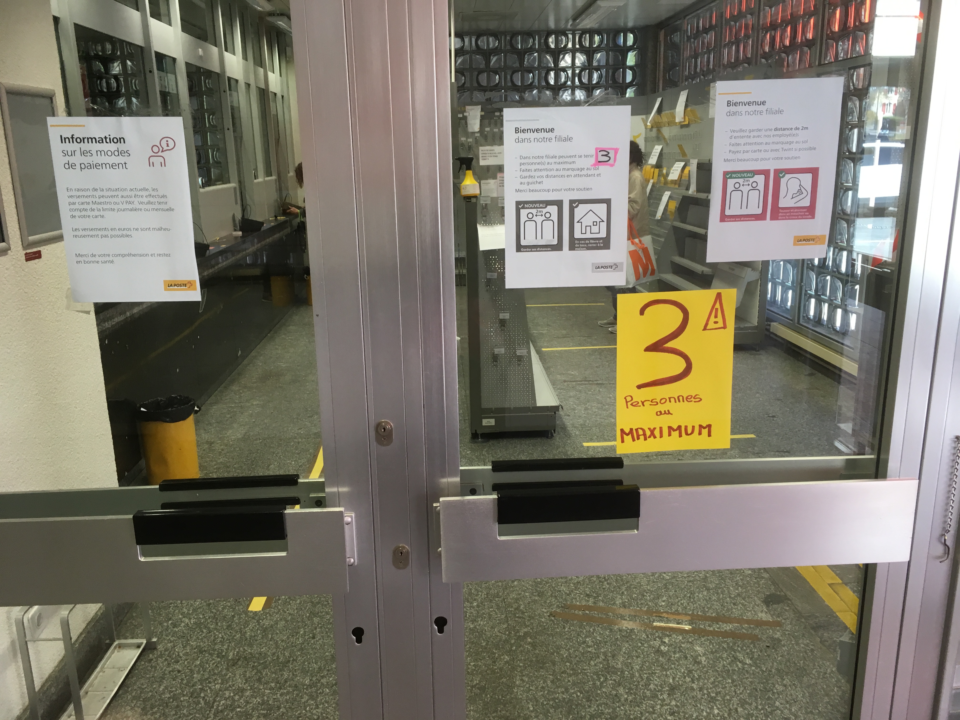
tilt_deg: -17.6
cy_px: 360
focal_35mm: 29
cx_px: 480
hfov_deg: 61.7
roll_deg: +1.5
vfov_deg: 48.2
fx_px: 804
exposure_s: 1/33
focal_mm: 4.15
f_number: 2.2
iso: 32
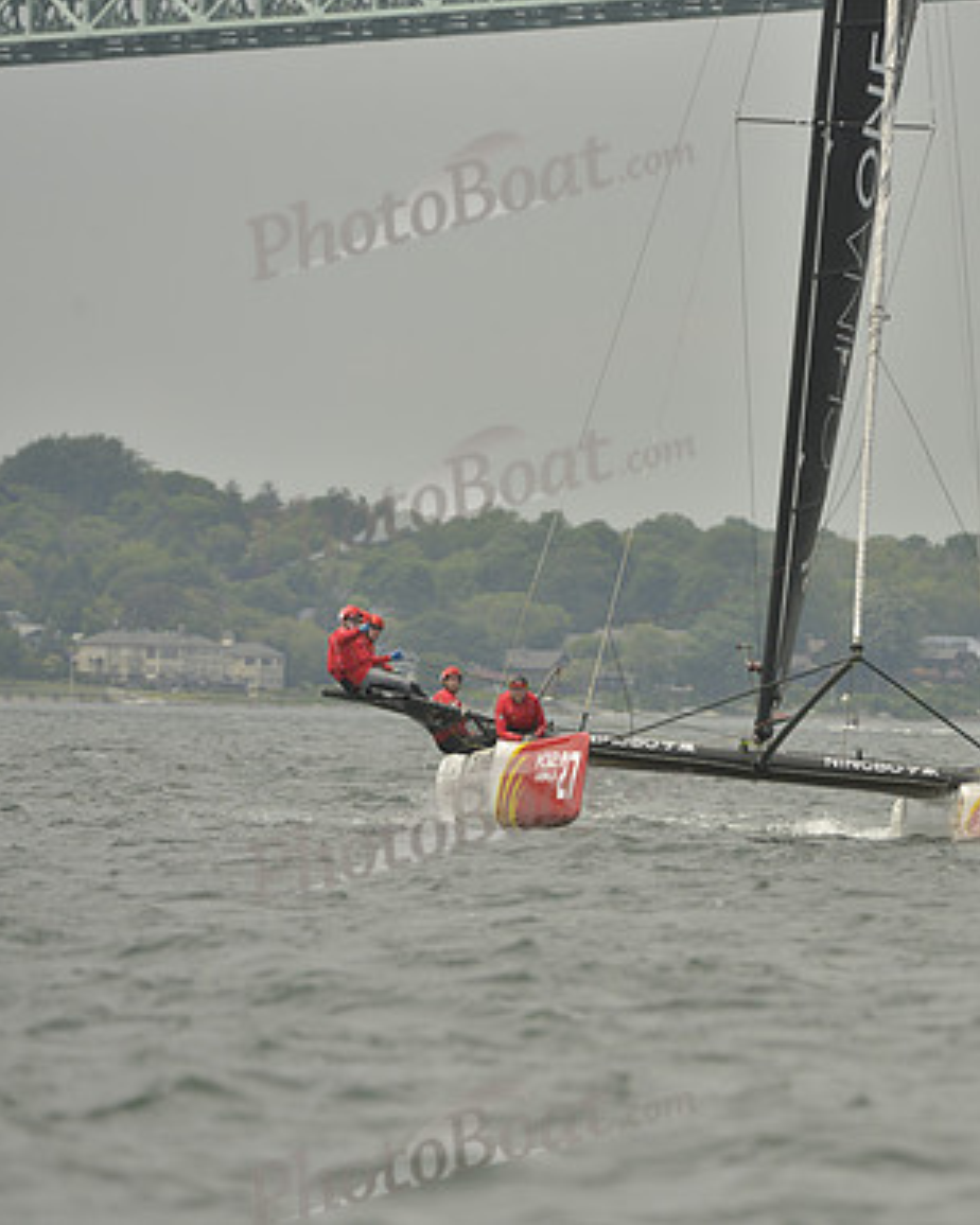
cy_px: 612
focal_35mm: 566
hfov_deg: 2.7
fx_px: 20520
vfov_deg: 3.4
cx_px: 862
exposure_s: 1/1600
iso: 280
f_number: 7.1
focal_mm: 400
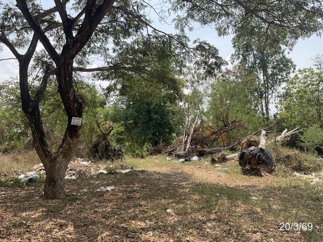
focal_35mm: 29
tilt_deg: +5.5
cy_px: 121
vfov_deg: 48.2
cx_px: 162
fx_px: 271
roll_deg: +2.0
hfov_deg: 61.7
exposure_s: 1/1098
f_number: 1.8
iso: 16
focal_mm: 3
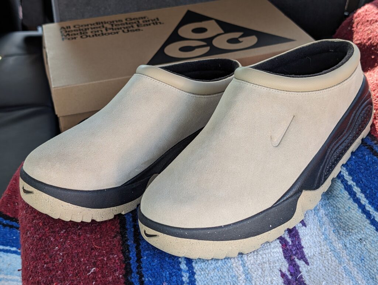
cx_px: 189
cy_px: 142
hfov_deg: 38.9
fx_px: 536
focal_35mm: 49
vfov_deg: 29.7
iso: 23
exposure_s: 1/48.2
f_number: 1.68
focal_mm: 6.9
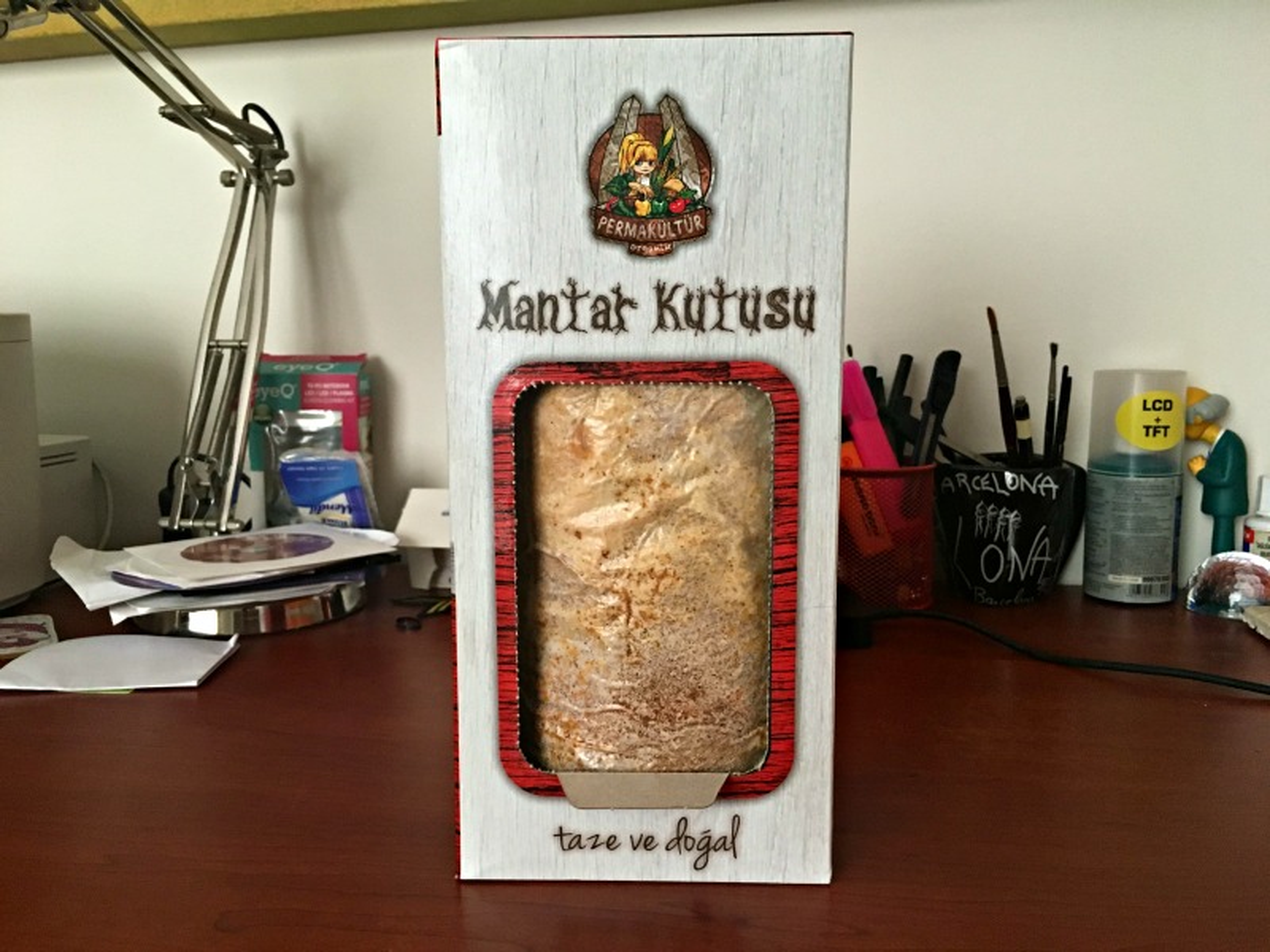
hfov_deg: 61.7
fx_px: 1064
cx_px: 635
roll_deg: +0.4
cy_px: 476
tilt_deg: -6.8
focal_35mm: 29
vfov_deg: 48.2
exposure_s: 1/20
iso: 200
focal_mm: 4.15
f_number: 2.2
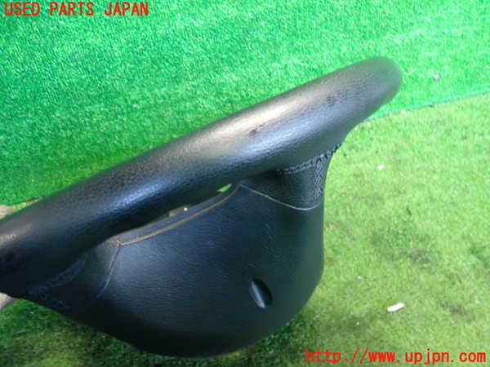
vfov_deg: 46.8
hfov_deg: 60.0
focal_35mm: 30
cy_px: 184
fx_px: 425
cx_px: 245
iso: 640
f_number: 2.3
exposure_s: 1/30
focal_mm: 5.4
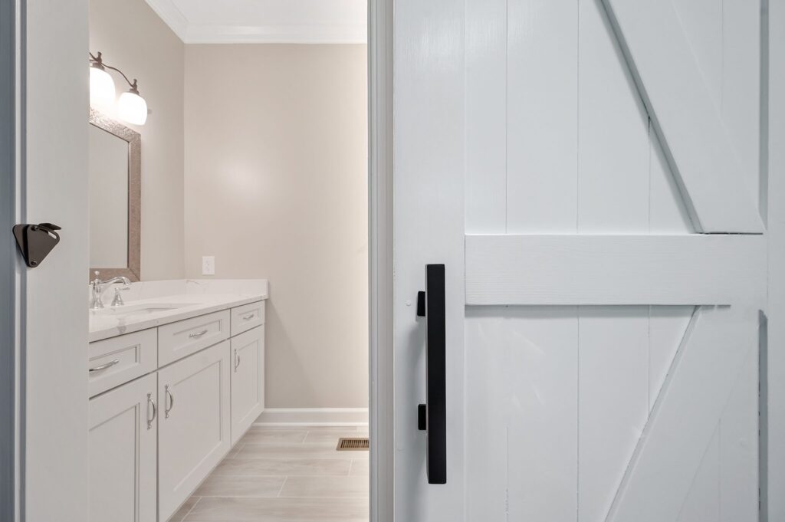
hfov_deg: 104.3
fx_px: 305
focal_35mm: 14
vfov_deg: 81.1
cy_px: 261
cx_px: 392
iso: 200
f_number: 7.1
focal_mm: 14
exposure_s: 1/4
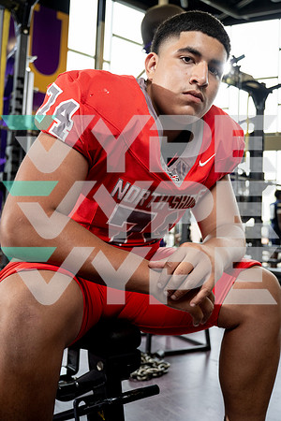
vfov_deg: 55.8
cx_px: 140
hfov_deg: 38.9
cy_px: 210
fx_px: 398
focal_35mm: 34
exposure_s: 1/250
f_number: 4
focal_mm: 34
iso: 640
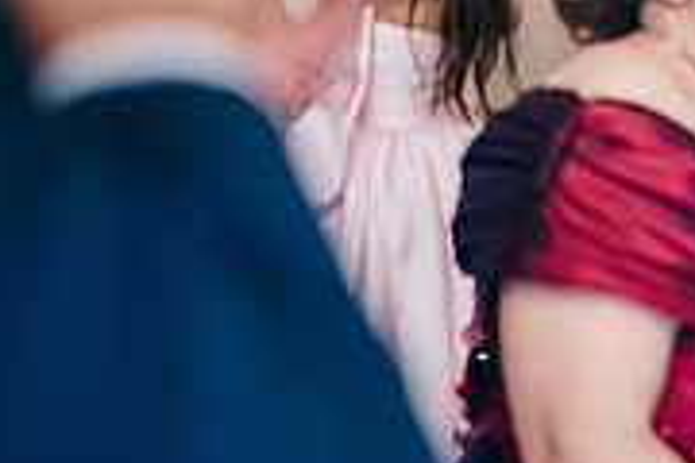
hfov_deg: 16.2
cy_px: 29
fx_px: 2239
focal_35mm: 116
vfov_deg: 11.7
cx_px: 1035
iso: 3200
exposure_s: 1/125
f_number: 1.2
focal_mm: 35
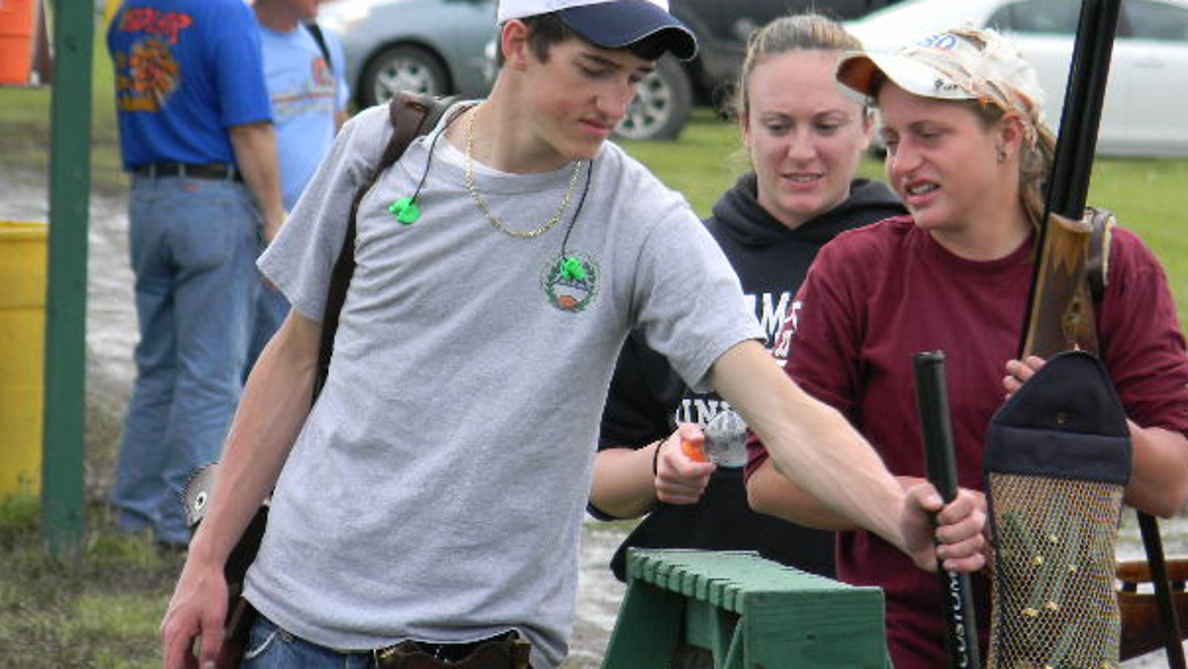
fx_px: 15060
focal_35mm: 478
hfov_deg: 4.5
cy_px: 295
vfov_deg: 2.5
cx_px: 586
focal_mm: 75
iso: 80
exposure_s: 1/205
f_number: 5.4
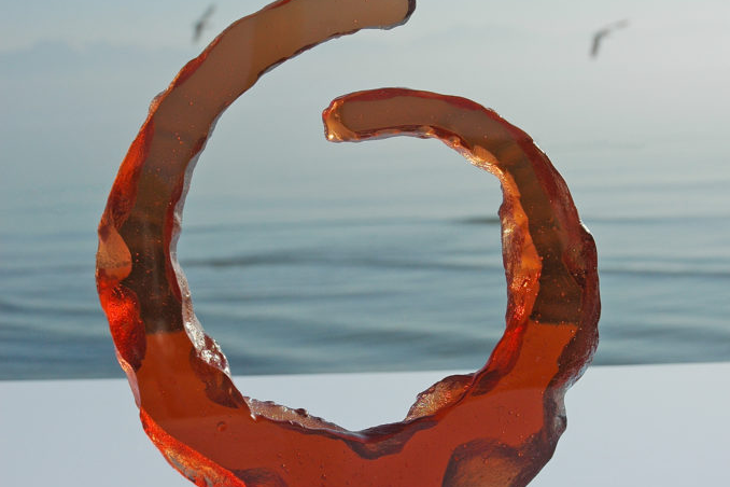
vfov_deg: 17.7
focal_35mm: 77
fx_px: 1561
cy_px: 304
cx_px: 366
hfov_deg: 26.3
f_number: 8
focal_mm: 34
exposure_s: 1/1250
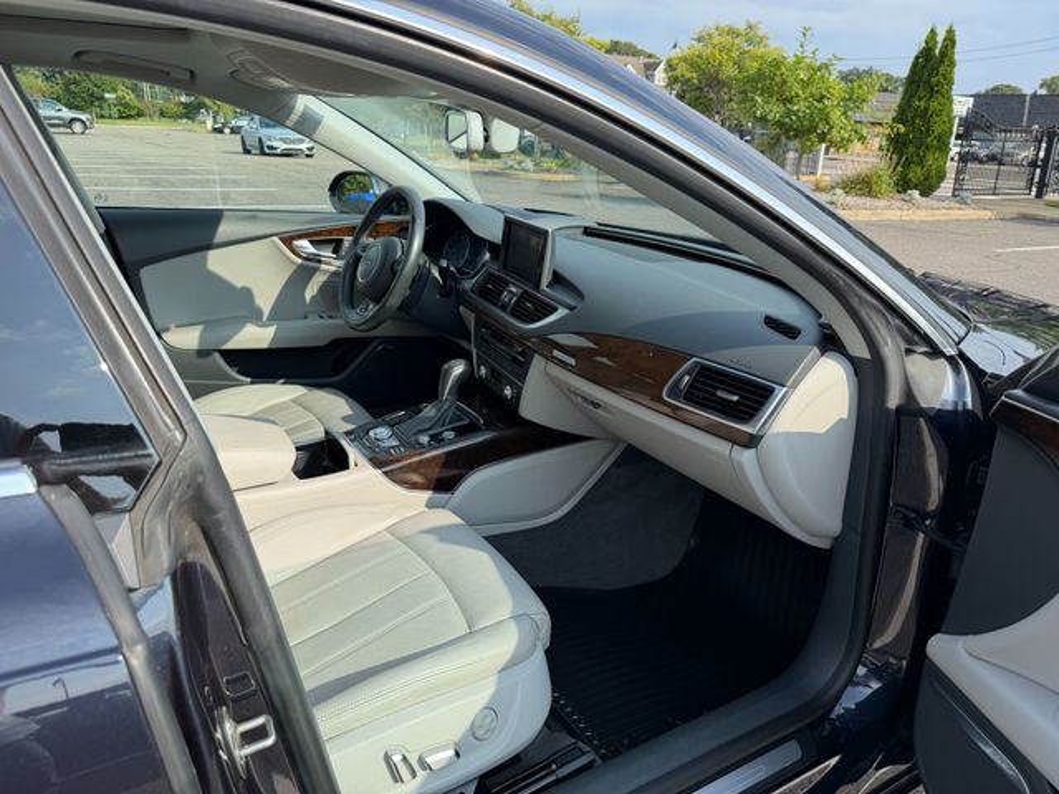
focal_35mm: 24
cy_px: 397
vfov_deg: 56.8
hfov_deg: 71.6
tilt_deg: -19.3
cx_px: 530
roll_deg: -1.4
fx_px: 734
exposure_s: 1/1812
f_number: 1.78
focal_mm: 6.76
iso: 80
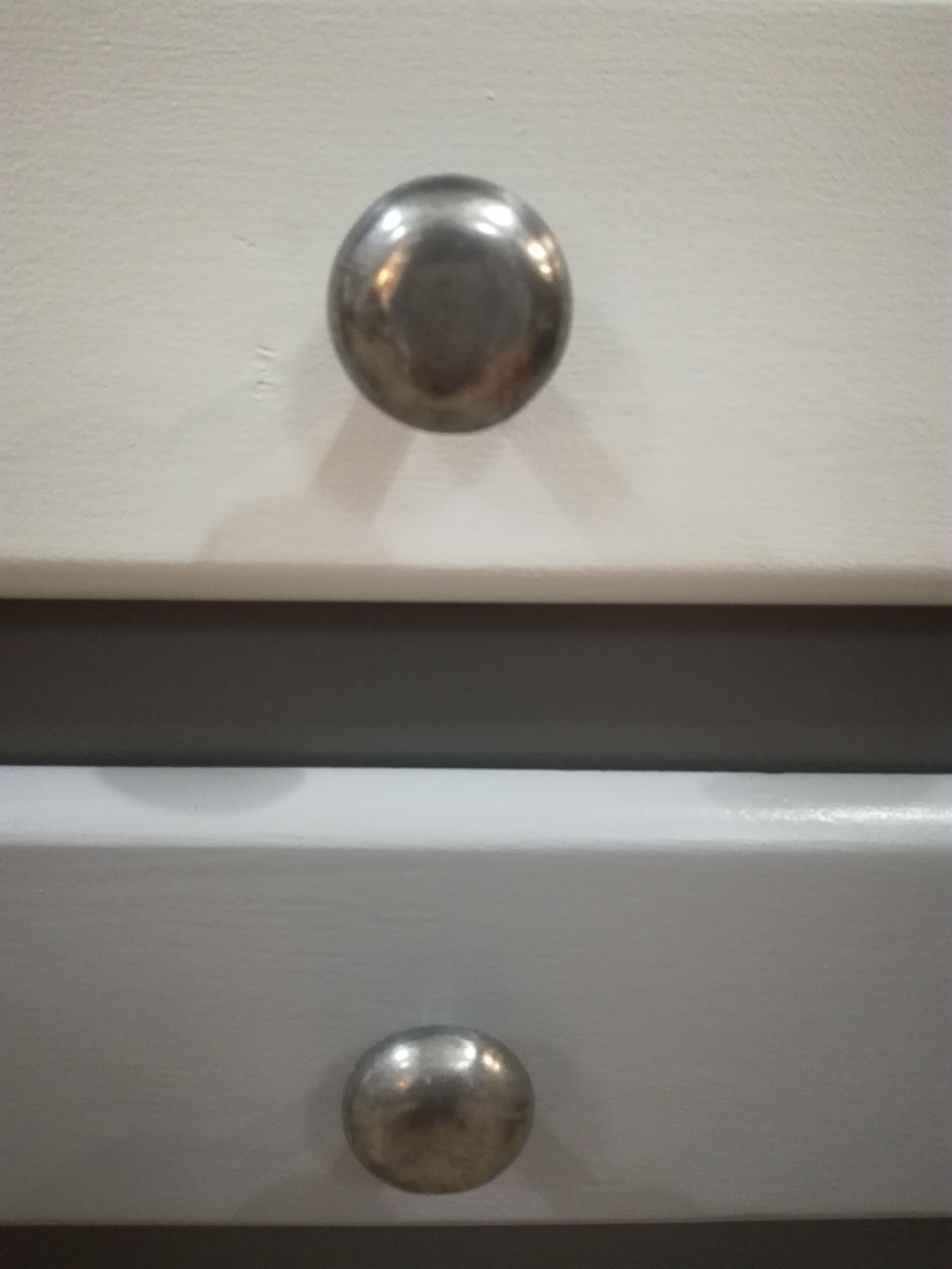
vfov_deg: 65.3
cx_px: 476
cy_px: 634
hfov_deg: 51.4
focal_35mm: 27
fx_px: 990
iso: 500
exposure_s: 1/20
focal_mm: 3.79
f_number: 2
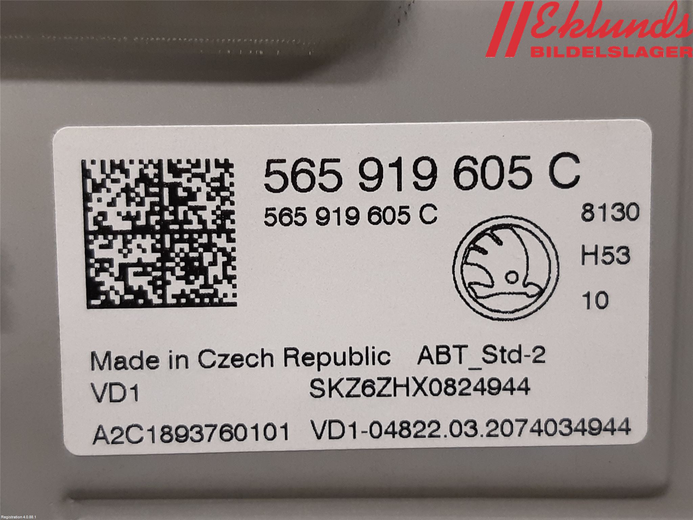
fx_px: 521
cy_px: 260
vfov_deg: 53.1
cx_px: 346
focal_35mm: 26
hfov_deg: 67.3
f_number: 1.7
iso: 125
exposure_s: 1/50
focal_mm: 3.93
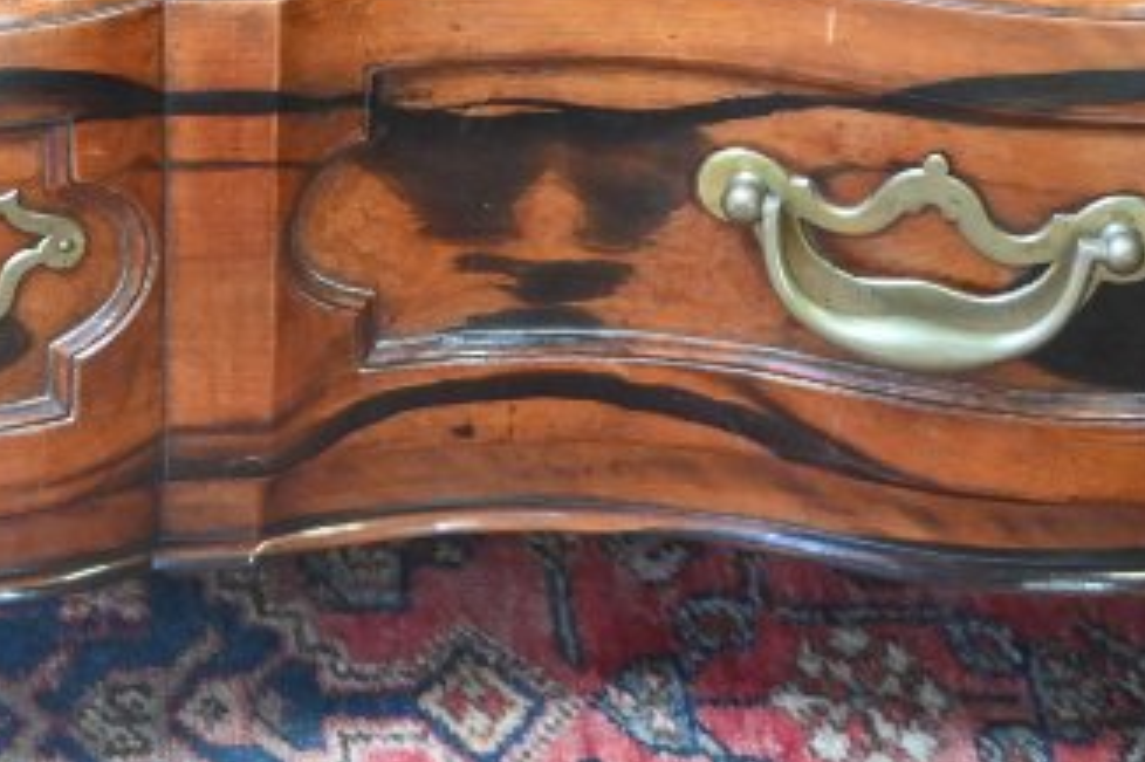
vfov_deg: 10.1
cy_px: -442
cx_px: 67
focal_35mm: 130
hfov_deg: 15.6
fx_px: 4130
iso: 3200
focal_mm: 23.5
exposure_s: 1/125
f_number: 3.8
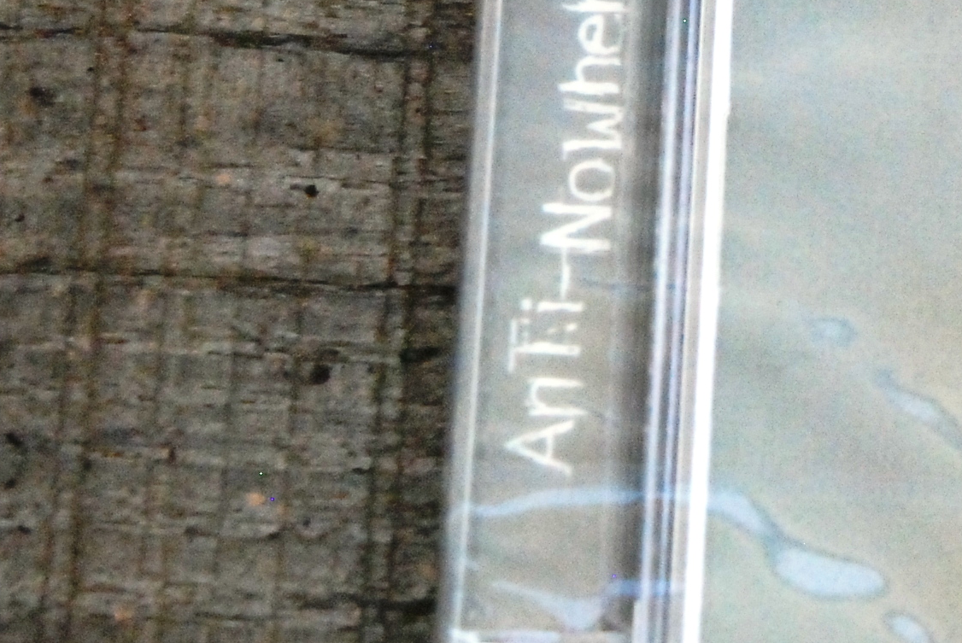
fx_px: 6900
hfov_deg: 7.8
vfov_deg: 5.3
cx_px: 1381
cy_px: -44
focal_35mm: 258
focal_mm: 50
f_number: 10
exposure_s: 1/320
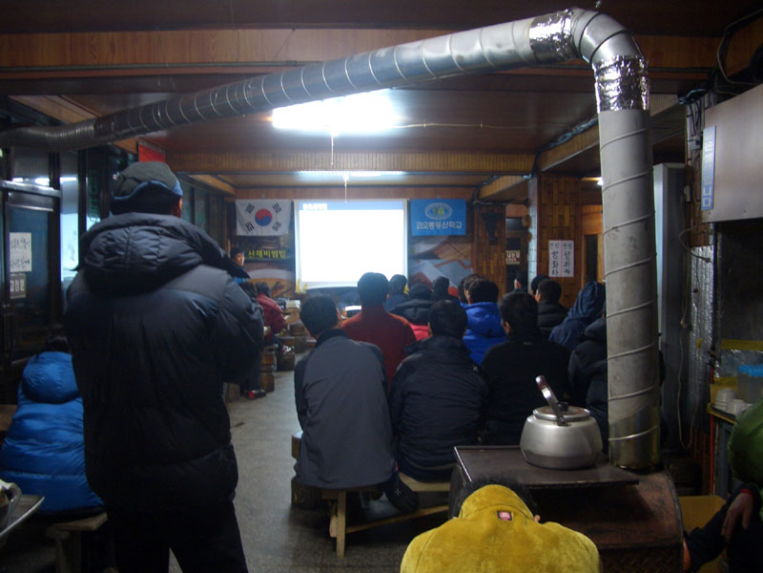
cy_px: 286
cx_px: 382
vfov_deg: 40.7
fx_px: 771
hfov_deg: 52.6
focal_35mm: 35
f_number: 2.6
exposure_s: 1/8
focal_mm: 5.8
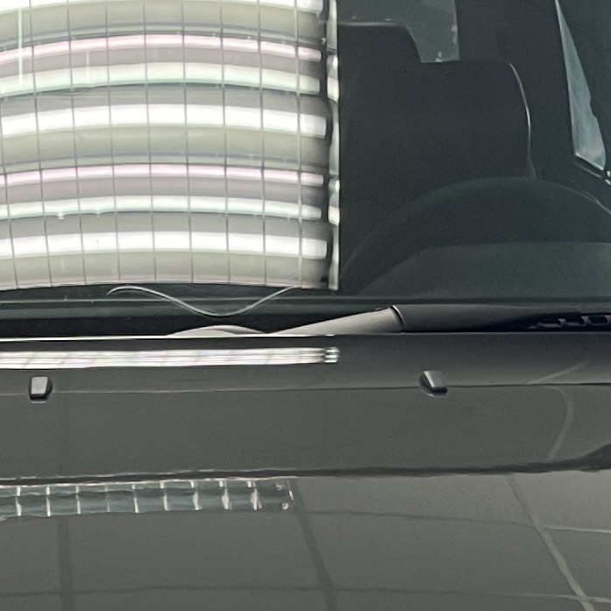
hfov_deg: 13.1
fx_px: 2656
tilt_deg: -21.5
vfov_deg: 12.3
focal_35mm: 133
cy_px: 1010
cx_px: 139
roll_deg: +0.4
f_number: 1.6
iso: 64
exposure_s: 1/50
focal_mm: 5.1
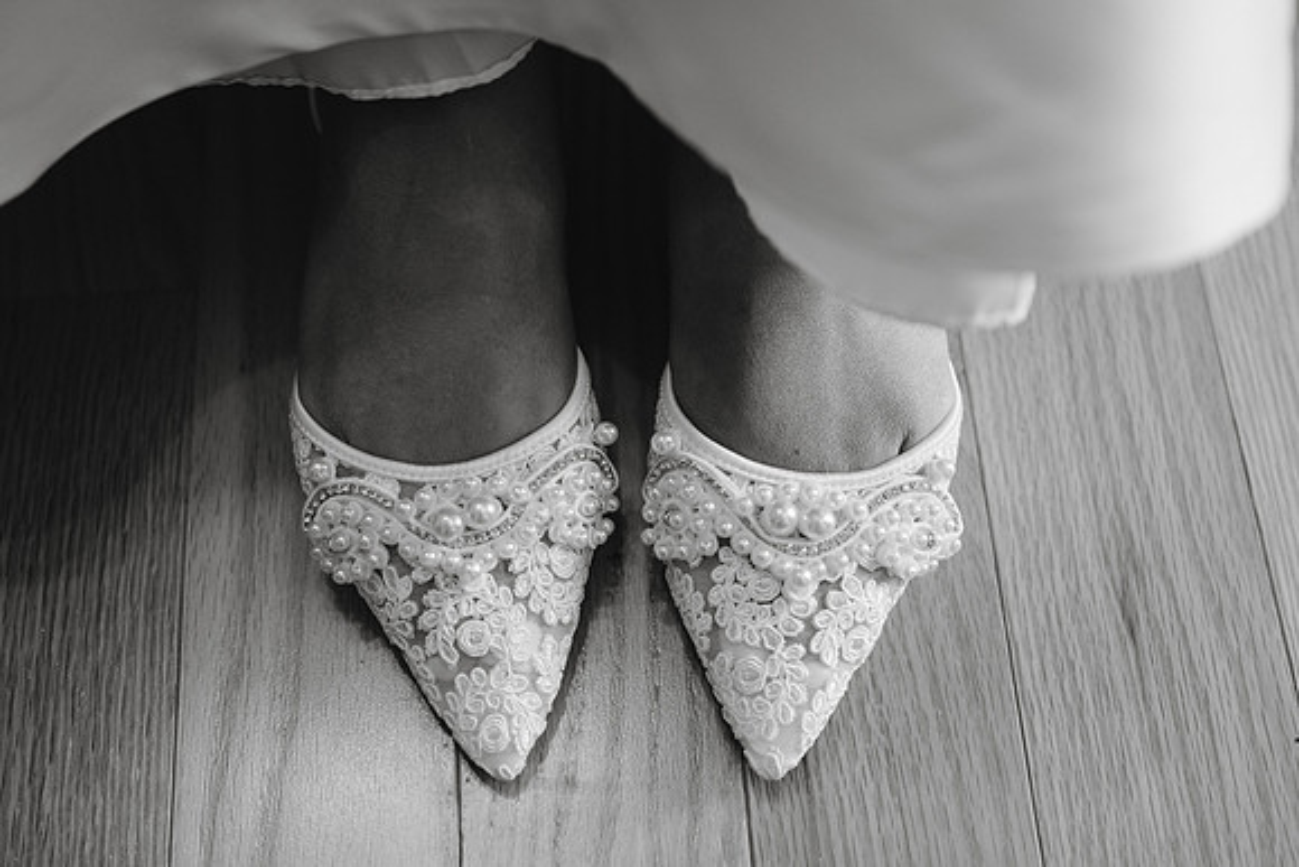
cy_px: 434
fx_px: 1805
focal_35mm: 50
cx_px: 650
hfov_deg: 39.6
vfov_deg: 27.0
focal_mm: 50
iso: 1250
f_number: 3.2
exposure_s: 1/160
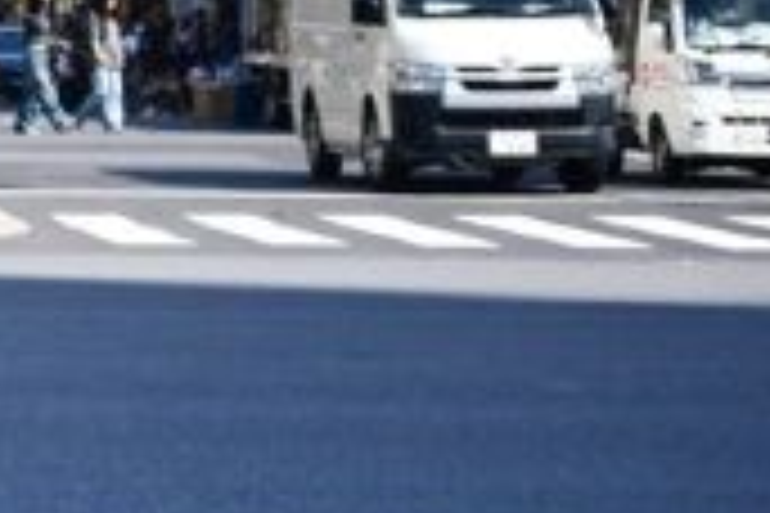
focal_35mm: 215
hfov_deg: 9.1
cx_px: -702
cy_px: -704
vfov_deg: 6.1
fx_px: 4598
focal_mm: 24
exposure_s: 1/4000
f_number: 2
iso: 100
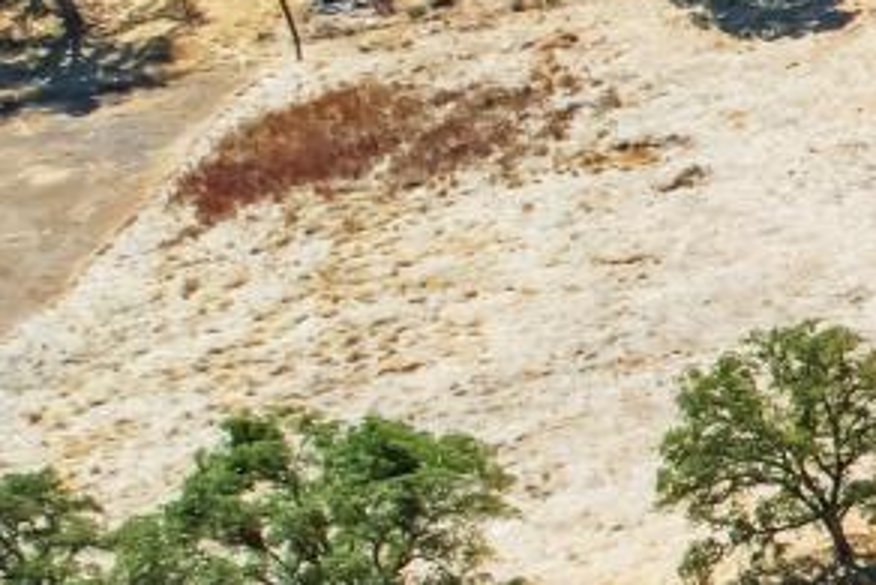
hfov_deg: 13.2
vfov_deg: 12.0
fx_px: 2751
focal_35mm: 113
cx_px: 2148
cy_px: 600
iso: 100
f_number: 2.8
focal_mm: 8.38
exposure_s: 1/1250
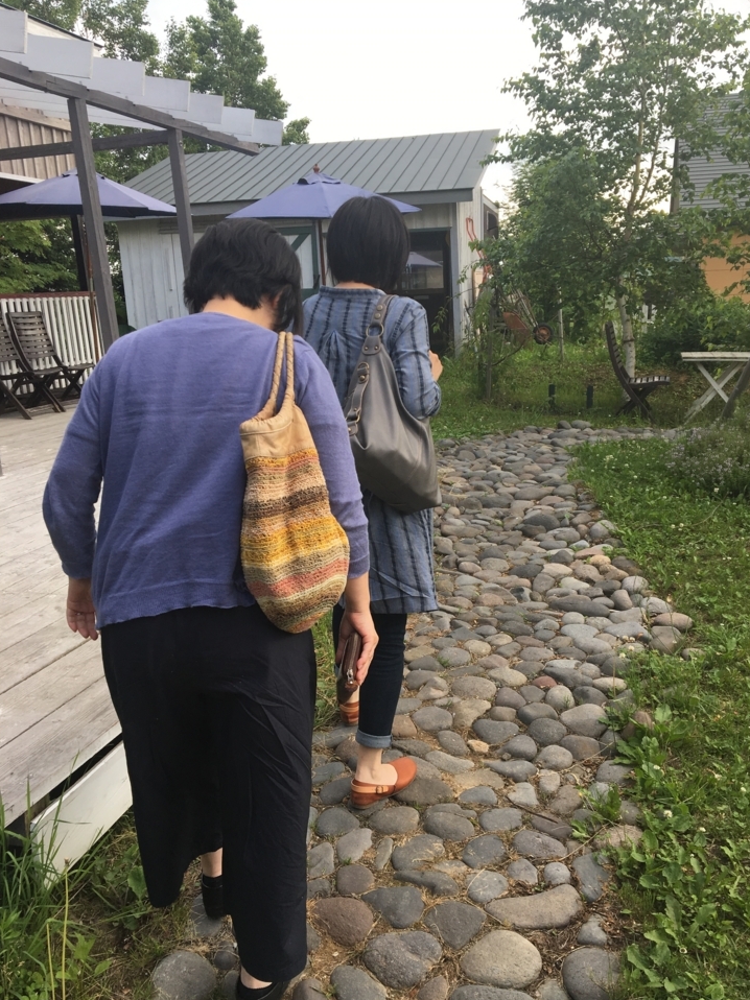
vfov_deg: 58.3
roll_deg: +1.8
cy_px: 527
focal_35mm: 31
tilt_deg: -12.7
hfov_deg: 45.4
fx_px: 896
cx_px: 396
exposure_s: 1/301
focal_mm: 4.15
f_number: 2.2
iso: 25
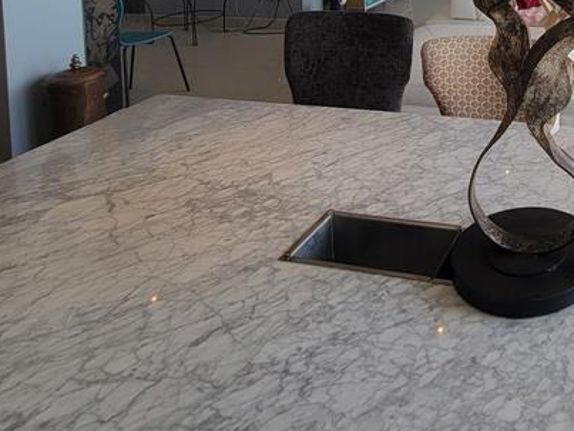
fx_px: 548
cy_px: -98
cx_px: 563
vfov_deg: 33.9
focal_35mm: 33
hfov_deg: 47.0
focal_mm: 2.2
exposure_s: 1/123
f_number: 2.2
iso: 50
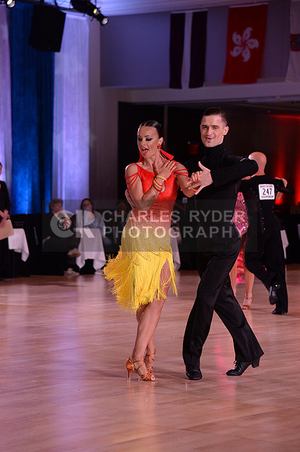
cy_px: 226
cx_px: 150
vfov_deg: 17.1
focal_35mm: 120
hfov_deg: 11.4
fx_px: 1504
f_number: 5.6
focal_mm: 120
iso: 2000
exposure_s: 1/250
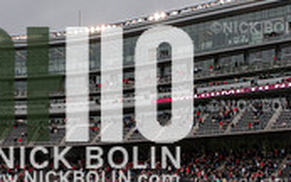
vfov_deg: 15.9
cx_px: 74
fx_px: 650
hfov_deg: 25.0
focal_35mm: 82
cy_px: 107
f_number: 5
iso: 250
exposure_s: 1/2000
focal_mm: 24
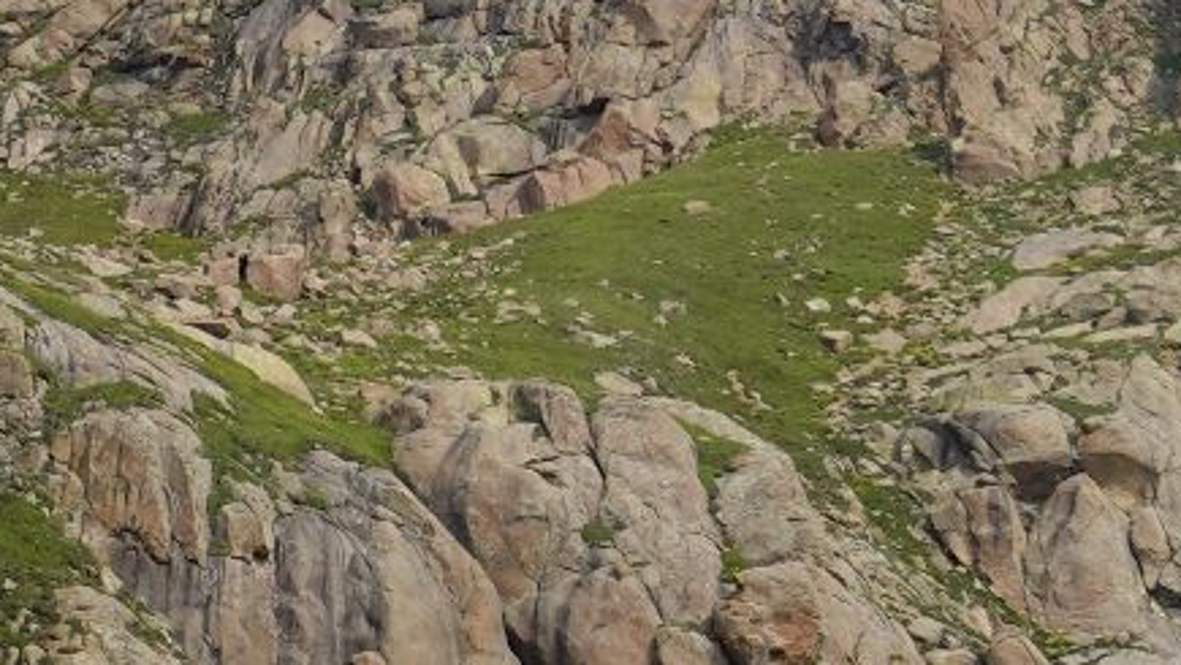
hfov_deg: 9.0
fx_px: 6954
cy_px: 960
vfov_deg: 5.4
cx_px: 2587
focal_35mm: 222
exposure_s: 1/400
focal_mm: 16.54
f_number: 5.6
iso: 100
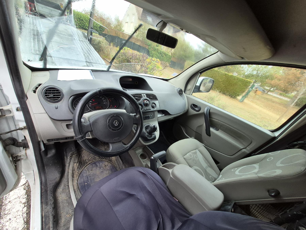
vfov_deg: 89.9
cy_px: 115
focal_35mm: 13
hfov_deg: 106.2
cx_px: 153
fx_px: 115
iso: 40
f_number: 2.2
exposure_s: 1/141
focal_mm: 1.74
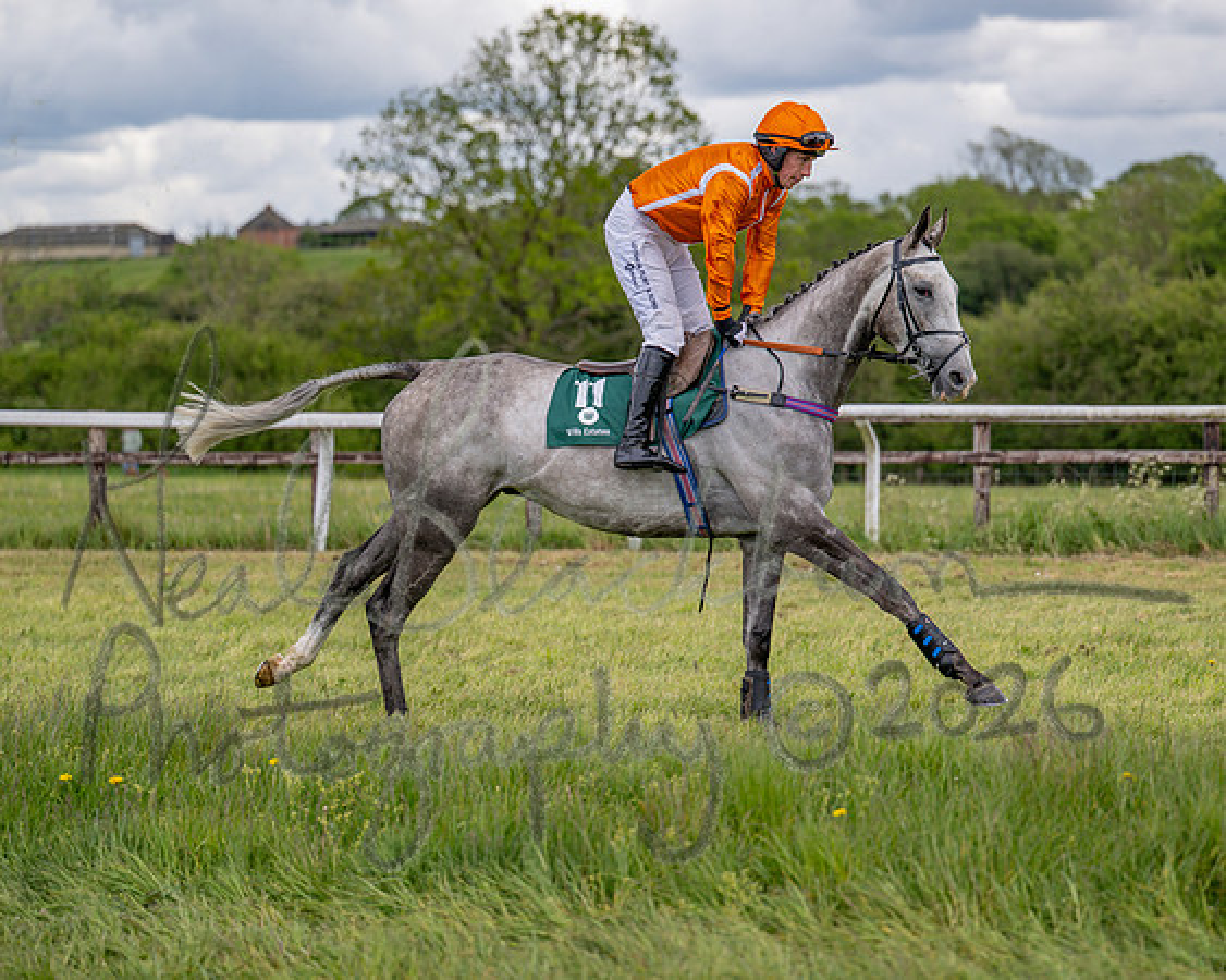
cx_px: 613
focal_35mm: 107
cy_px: 490
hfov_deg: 18.0
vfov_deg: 14.4
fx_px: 3881
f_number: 2.8
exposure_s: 1/2000
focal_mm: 95
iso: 200
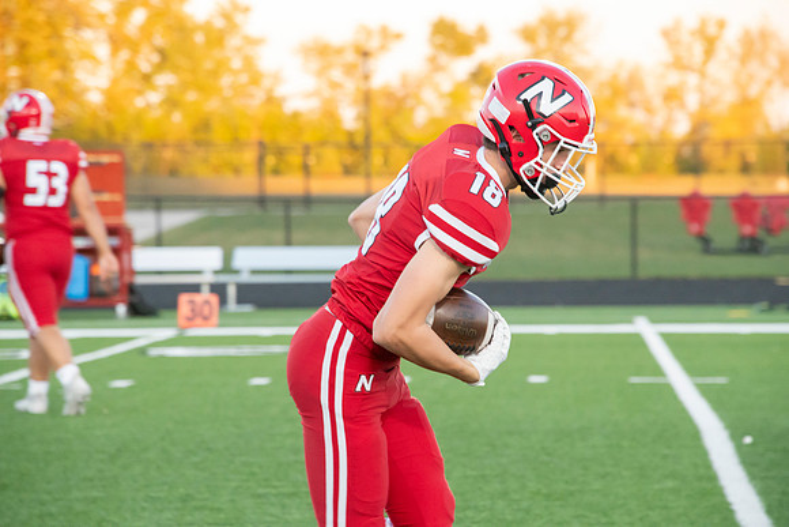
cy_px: 264
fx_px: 6576
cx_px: 394
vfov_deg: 4.6
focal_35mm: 300
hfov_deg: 6.9
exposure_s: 1/500
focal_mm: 300
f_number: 9
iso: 8000
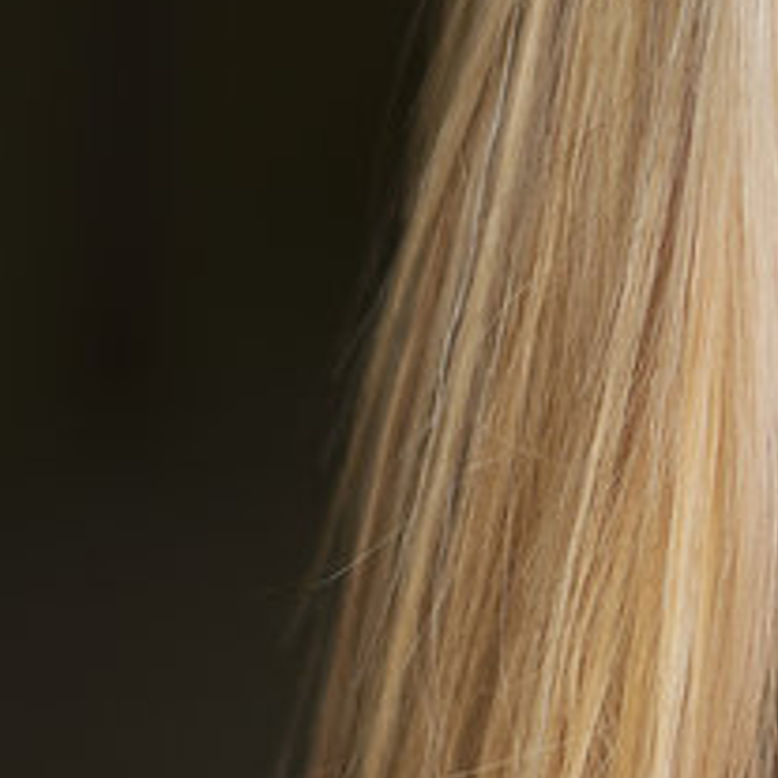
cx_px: 1139
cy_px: 481
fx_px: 5340
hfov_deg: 8.2
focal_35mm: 210
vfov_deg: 8.3
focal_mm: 50
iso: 200
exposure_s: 1/640
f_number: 1.8
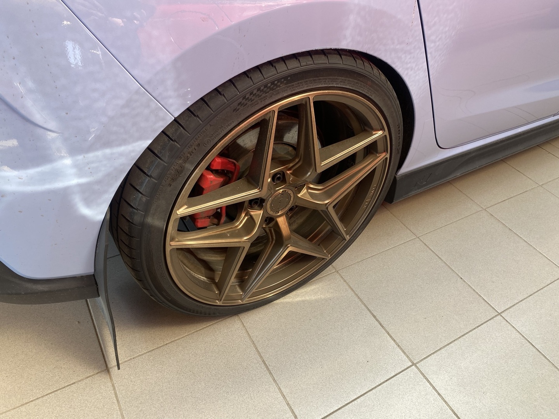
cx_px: 280
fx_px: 420
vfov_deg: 53.1
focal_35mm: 26
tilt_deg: -43.1
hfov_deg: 67.3
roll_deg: -7.3
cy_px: 210
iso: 50
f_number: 1.8
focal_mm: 4.25
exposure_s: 1/121
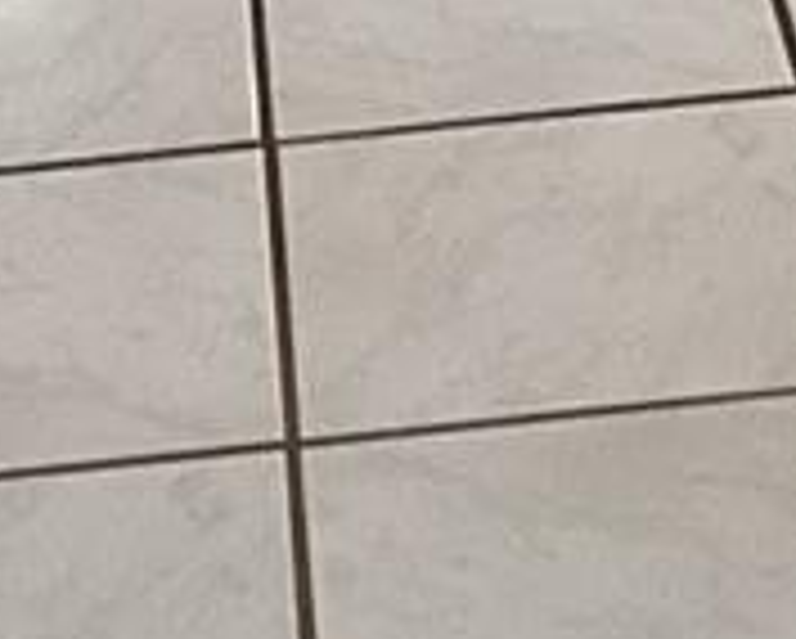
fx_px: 4835
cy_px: -1202
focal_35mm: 205
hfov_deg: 9.4
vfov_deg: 6.9
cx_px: 657
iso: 250
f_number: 2.4
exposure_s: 1/60
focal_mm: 3.3
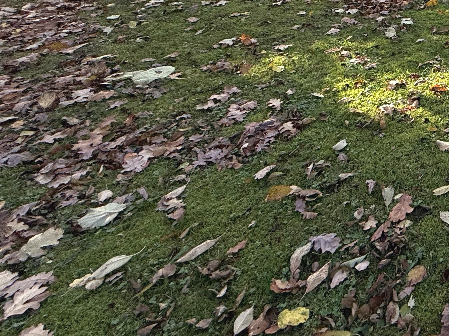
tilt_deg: -8.9
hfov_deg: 35.3
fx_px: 480
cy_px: -93
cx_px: 577
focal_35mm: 37
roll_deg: -0.9
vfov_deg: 30.8
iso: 64
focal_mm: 2.22
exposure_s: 1/395
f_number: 2.2
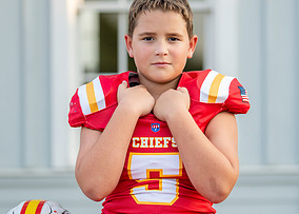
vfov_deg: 12.3
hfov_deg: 17.1
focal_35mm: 117
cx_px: 174
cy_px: 130
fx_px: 994
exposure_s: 1/2500
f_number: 1.2
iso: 200
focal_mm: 50
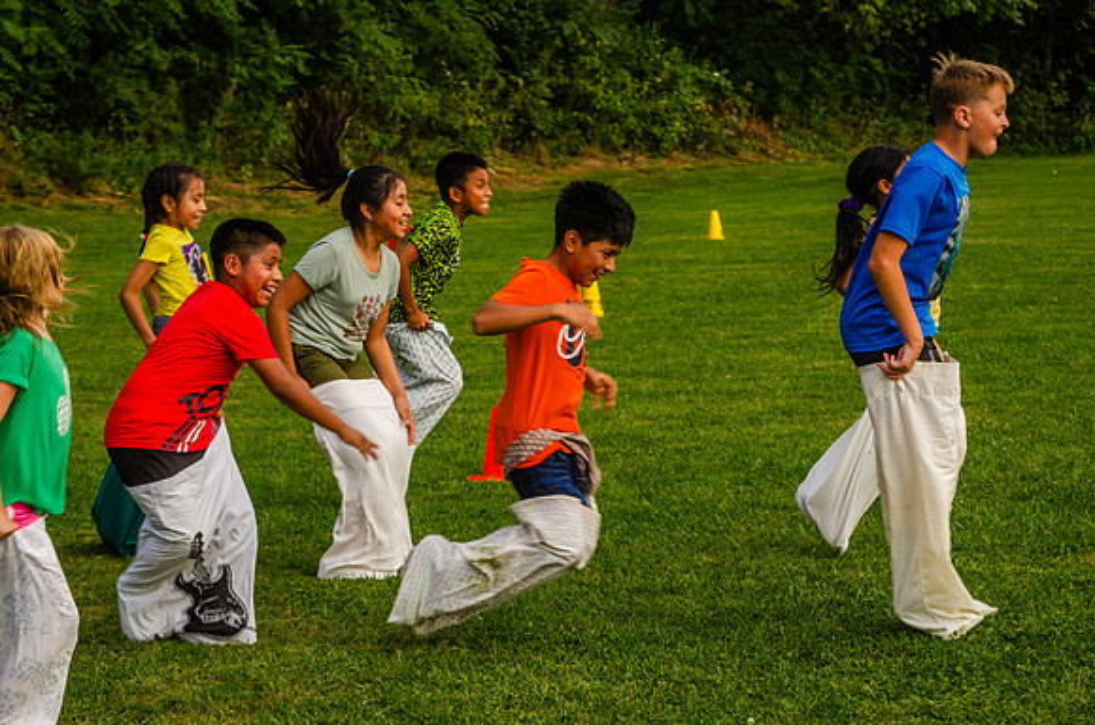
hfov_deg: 19.0
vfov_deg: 12.6
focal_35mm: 108
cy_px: 362
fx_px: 3278
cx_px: 548
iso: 200
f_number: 7.1
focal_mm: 72
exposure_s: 1/200
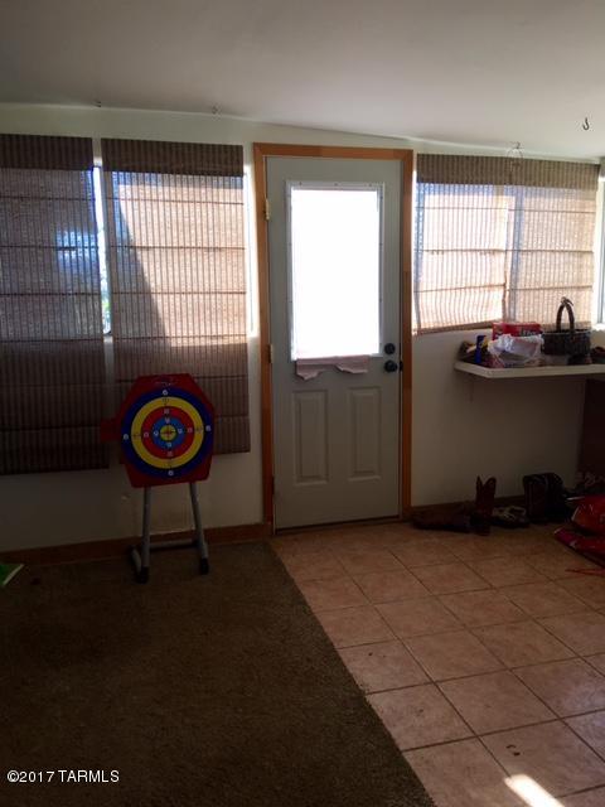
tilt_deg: -8.9
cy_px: 404
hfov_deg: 48.2
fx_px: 676
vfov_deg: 61.7
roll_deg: -0.2
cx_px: 302
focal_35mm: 29
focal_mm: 4.15
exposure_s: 1/120
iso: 25
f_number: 2.2
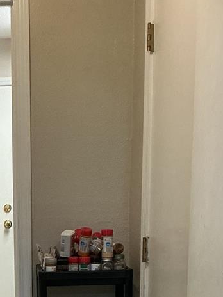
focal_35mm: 75
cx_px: -19
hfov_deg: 18.9
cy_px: 275
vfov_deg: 25.1
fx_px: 644
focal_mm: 3
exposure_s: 1/60
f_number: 1.8
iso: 160
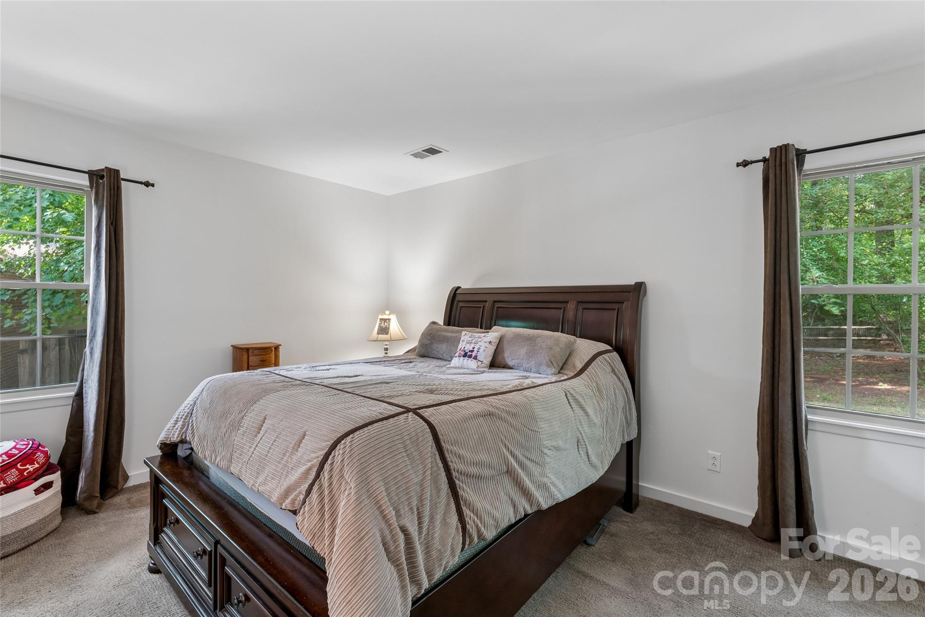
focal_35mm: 16
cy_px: 308
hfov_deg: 96.4
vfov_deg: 73.4
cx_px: 462
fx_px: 414
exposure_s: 1/1.67
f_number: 13
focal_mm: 16.1
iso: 400
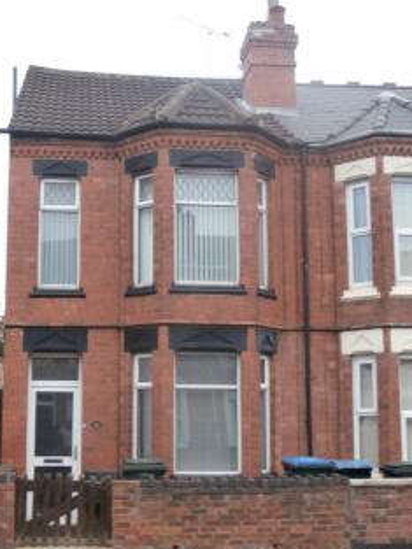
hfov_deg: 27.5
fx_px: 841
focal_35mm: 53
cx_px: 177
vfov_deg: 36.1
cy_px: 299
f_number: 3.9
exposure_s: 1/100
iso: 100
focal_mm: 6.67
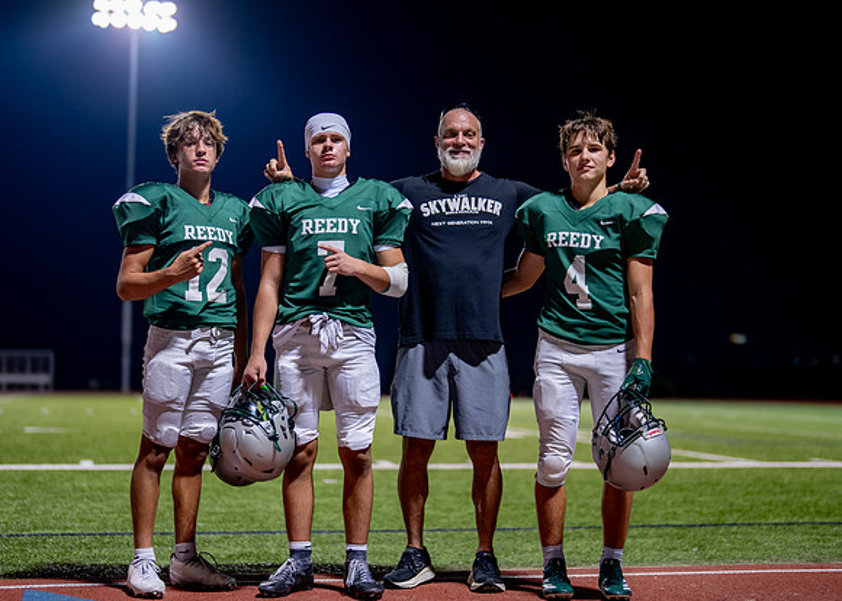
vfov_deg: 23.4
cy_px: 298
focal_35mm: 61
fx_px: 1451
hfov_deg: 32.4
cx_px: 413
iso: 400
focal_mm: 50
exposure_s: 1/400
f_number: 1.2
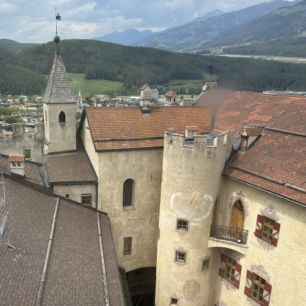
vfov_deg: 52.5
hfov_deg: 51.7
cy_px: 153
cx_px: 106
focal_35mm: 31
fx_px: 310
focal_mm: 5.7
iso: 50
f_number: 1.5
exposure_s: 1/2841
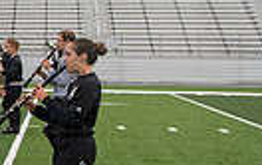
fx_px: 894
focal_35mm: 125
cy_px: 31
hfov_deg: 14.5
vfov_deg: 10.5
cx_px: -218
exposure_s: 1/1600
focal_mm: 28
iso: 400
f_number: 4
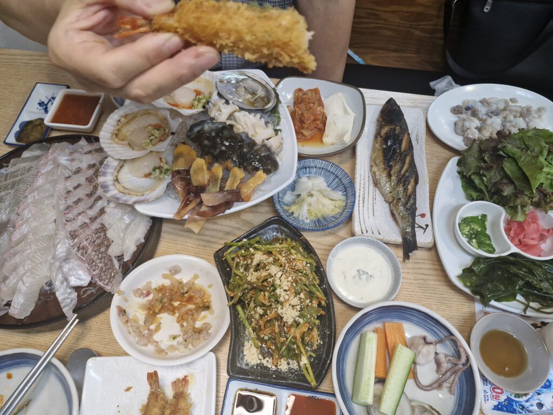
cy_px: 208
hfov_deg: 73.9
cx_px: 276
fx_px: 367
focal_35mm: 23
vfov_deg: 58.9
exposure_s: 1/120
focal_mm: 5.54
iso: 500
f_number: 1.8
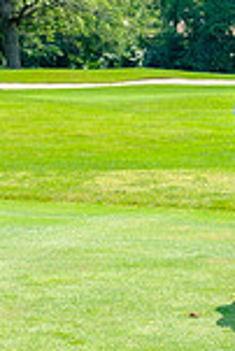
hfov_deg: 7.7
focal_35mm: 176
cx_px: 326
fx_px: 1719
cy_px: 151
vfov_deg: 11.7
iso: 200
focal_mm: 39
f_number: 6.4
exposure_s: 1/250
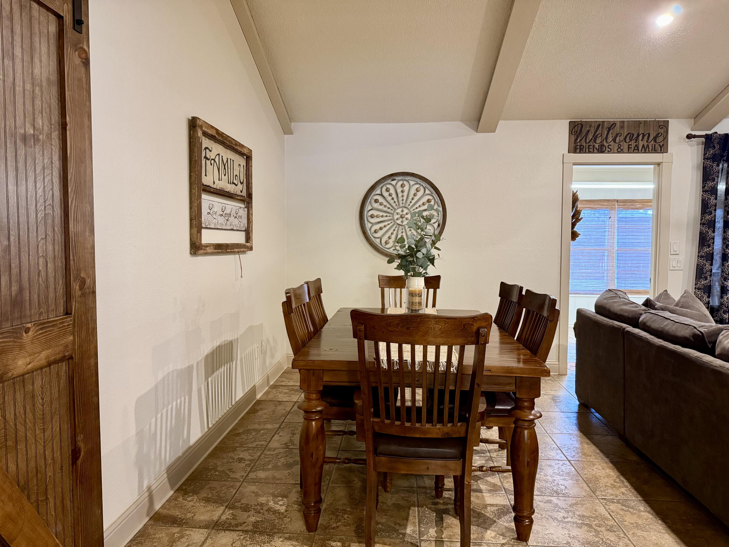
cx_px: 364
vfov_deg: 56.8
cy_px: 274
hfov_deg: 71.6
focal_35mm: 24
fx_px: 505
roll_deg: -0.6
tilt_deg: -2.4
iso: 640
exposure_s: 1/60
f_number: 1.78
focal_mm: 6.76
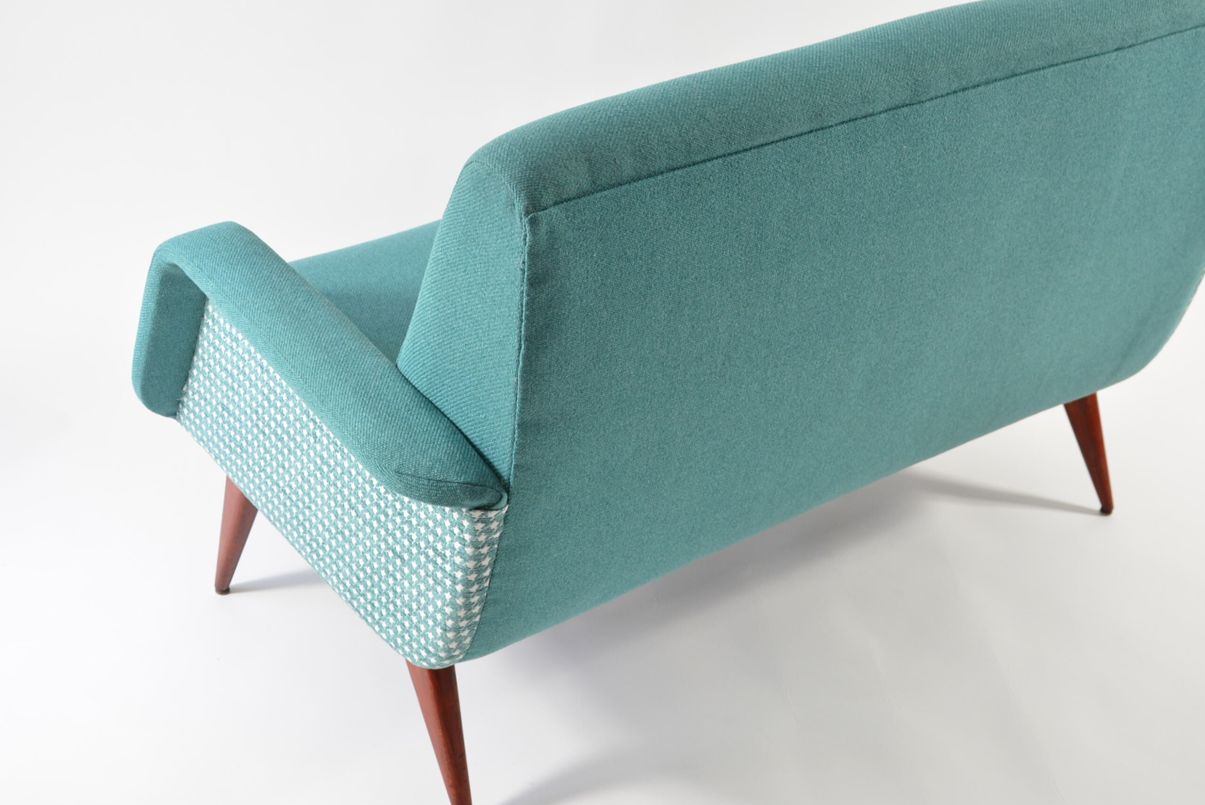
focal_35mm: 49
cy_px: 361
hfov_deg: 40.2
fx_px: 1641
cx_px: 696
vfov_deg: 27.6
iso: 800
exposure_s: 1/60
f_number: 5.6
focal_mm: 28
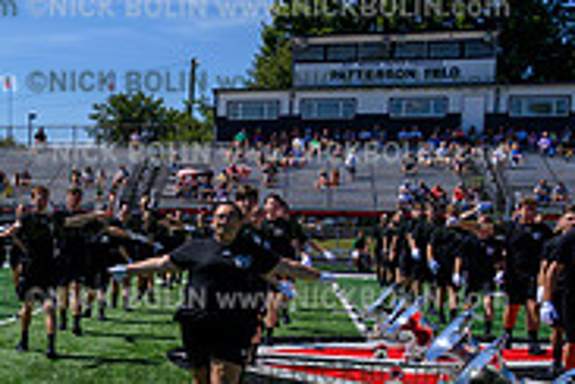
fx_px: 1214
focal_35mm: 76
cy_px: 301
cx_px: -226
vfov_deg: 17.8
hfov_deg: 22.9
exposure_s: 1/500
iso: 160
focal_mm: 24
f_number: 8
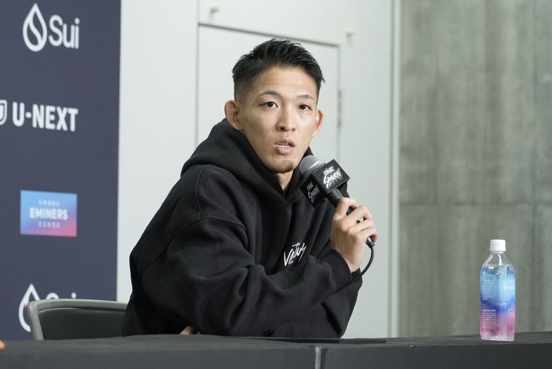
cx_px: 276
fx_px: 2408
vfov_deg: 8.7
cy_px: 184
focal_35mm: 157
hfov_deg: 13.1
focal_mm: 105
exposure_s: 1/100
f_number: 4
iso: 1250
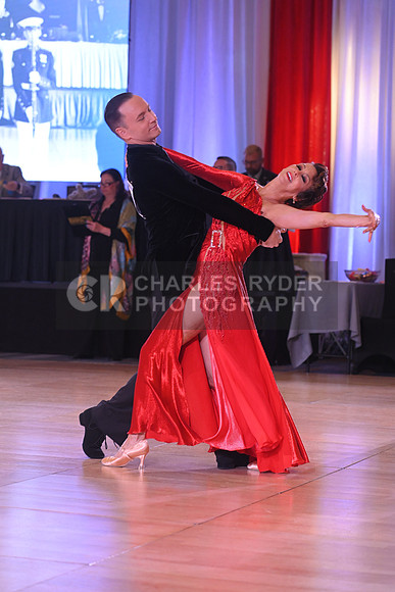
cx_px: 198
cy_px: 296
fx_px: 1809
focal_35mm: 110
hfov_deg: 12.5
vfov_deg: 18.6
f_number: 5
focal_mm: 110
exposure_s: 1/250
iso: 2000
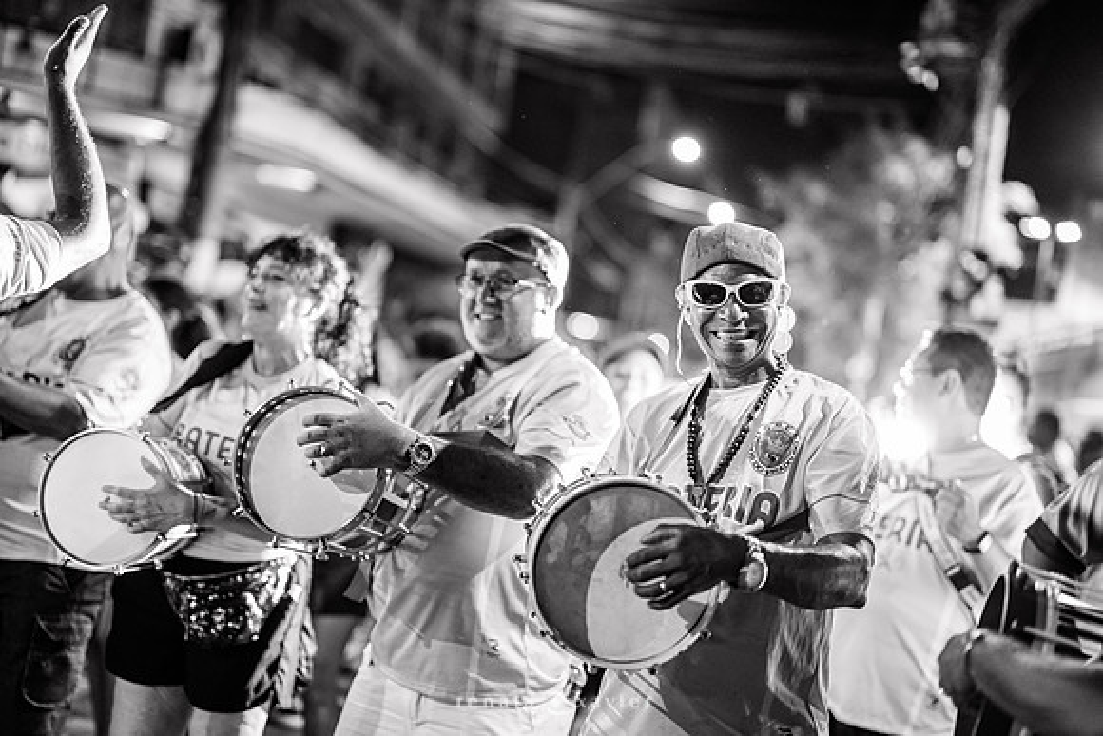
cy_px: 368
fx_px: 1532
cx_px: 552
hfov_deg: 39.6
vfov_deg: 27.0
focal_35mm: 50
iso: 2500
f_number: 1.2
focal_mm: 50
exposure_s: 1/320
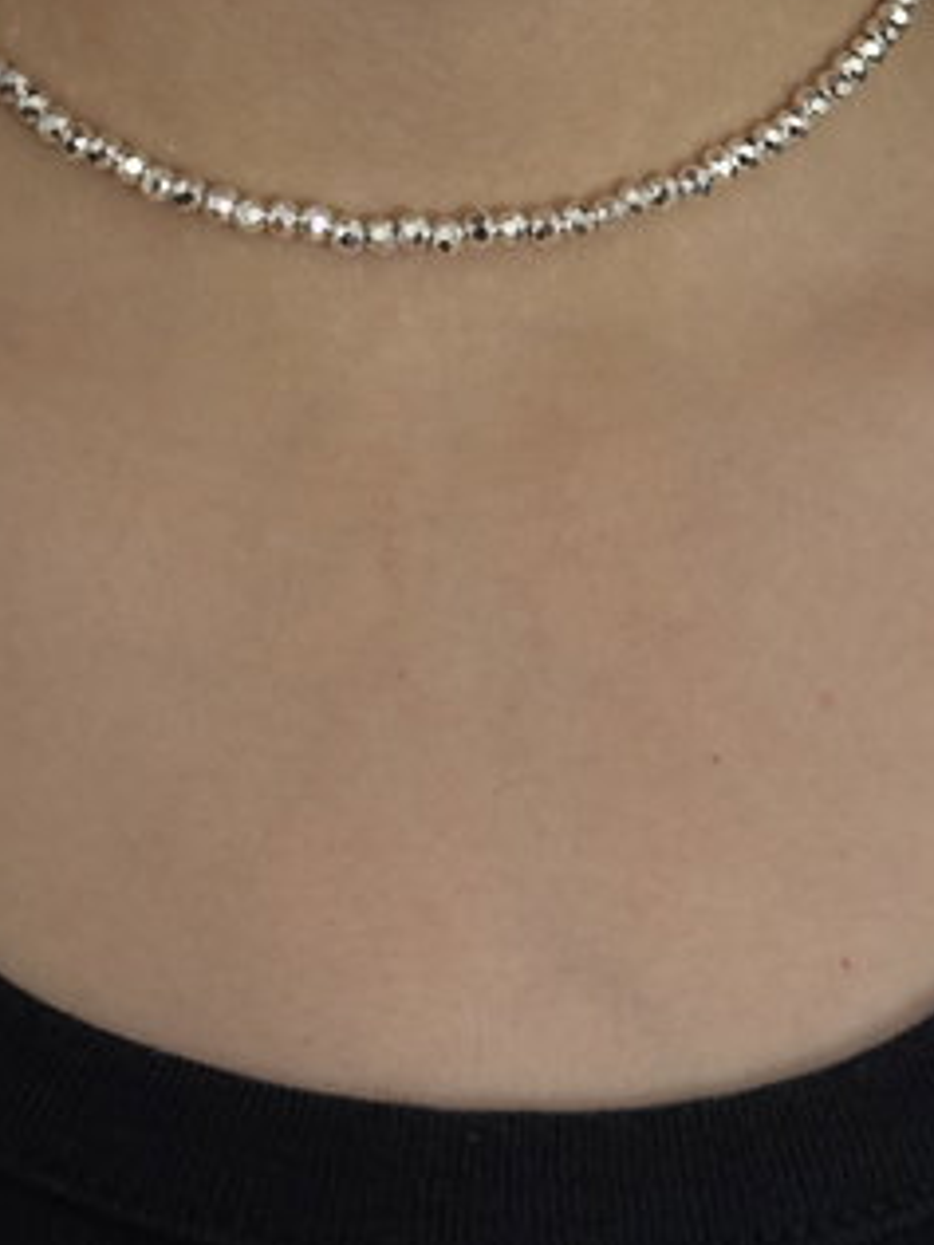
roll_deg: -0.9
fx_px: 2914
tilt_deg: -5.9
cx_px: 367
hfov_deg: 18.2
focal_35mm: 81
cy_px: 211
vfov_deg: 23.7
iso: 320
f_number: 1.78
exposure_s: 1/33
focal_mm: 6.76
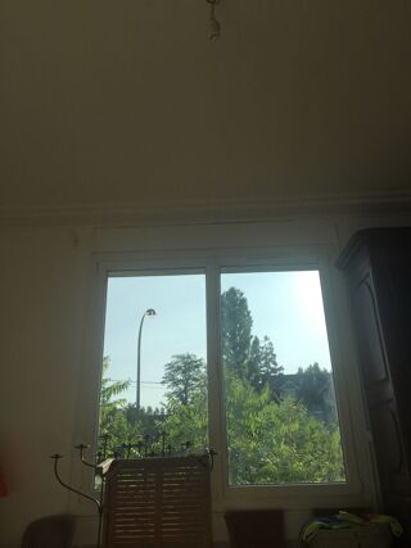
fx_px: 459
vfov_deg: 61.7
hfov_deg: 48.2
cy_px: 274
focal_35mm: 29
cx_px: 206
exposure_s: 1/2475
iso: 32
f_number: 2.2
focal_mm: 4.15
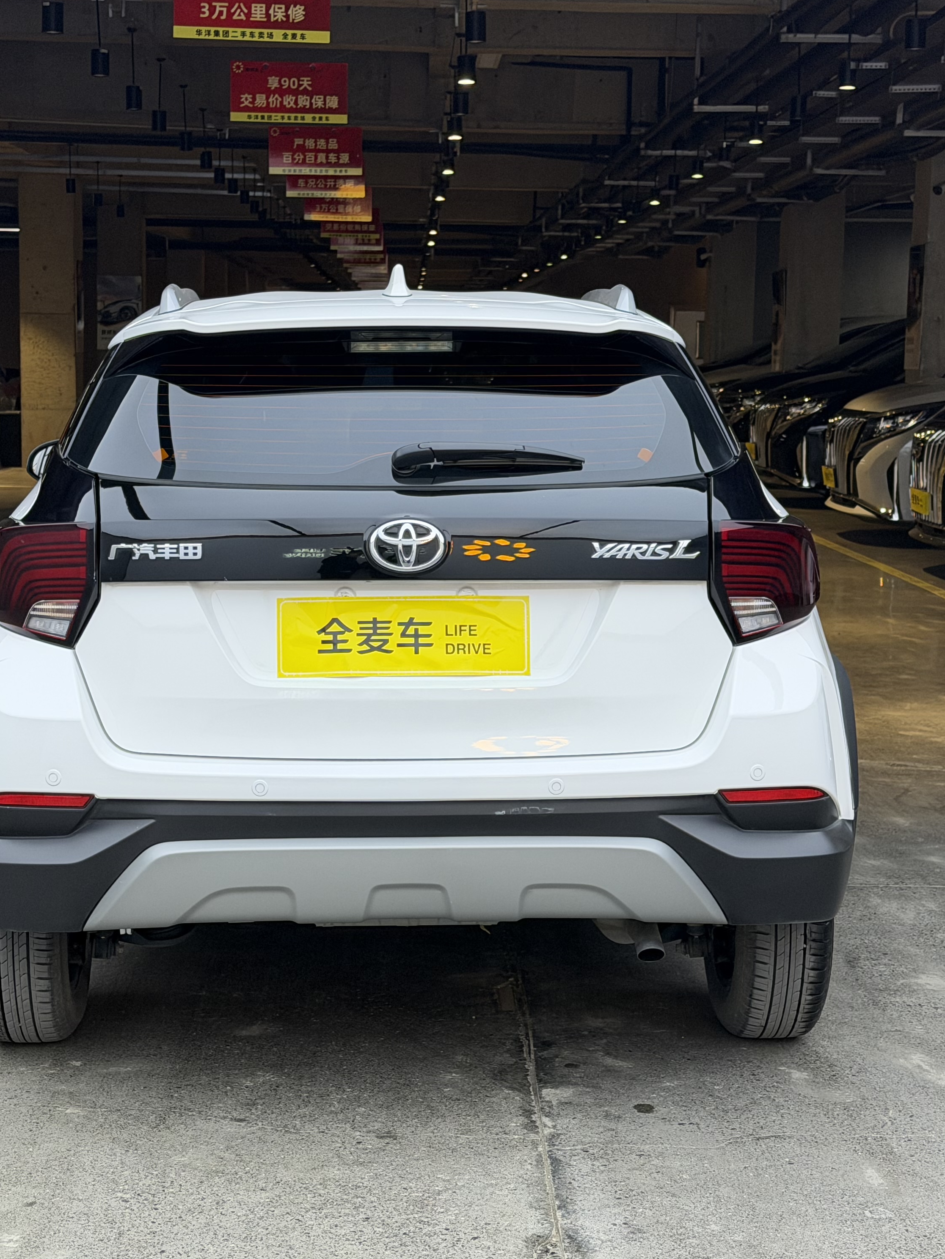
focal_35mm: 65
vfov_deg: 29.8
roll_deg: -0.9
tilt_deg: -7.4
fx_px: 2366
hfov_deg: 22.6
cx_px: 432
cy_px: 631
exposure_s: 1/100
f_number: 1.78
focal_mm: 6.76
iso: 64
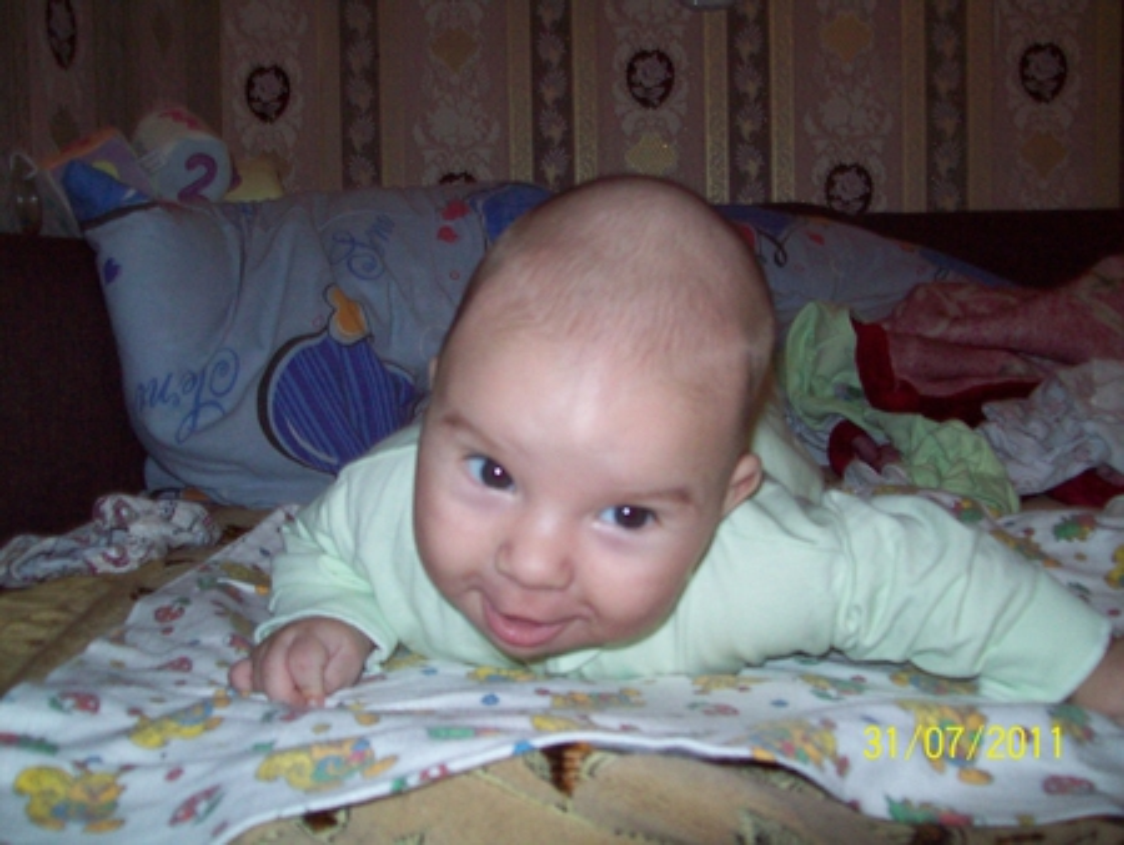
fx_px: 1170
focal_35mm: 36
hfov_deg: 51.3
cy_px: 422
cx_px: 562
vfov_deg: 39.7
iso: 200
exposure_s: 1/64
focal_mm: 6
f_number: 2.7
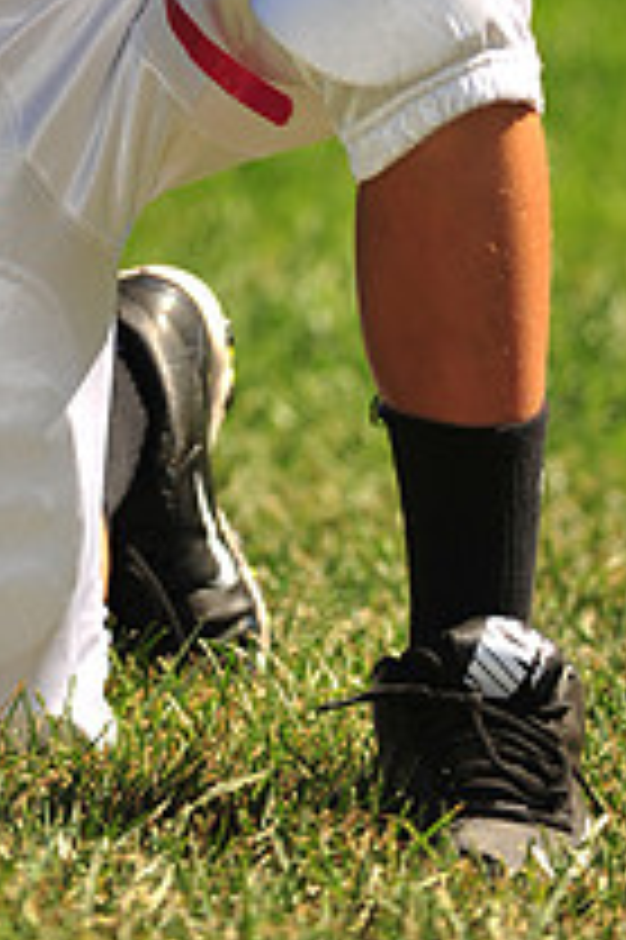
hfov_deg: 2.5
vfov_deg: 3.7
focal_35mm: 555
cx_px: 63
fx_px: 14499
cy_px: -324
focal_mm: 200
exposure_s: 1/640
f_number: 4.5
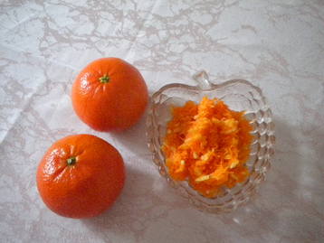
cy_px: 122
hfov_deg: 45.7
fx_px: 384
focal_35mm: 41
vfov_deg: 35.2
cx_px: 162
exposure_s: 1/46
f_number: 3.5
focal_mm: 7.4
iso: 800
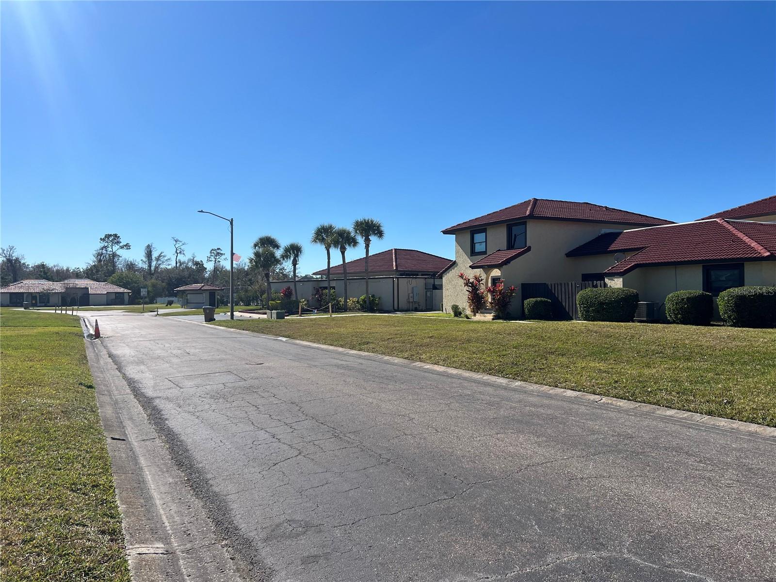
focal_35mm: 26
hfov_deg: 67.3
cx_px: 388
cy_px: 291
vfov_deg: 53.1
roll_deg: -0.4
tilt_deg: -0.5
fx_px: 583
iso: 50
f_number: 1.5
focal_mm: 5.7
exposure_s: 1/6211
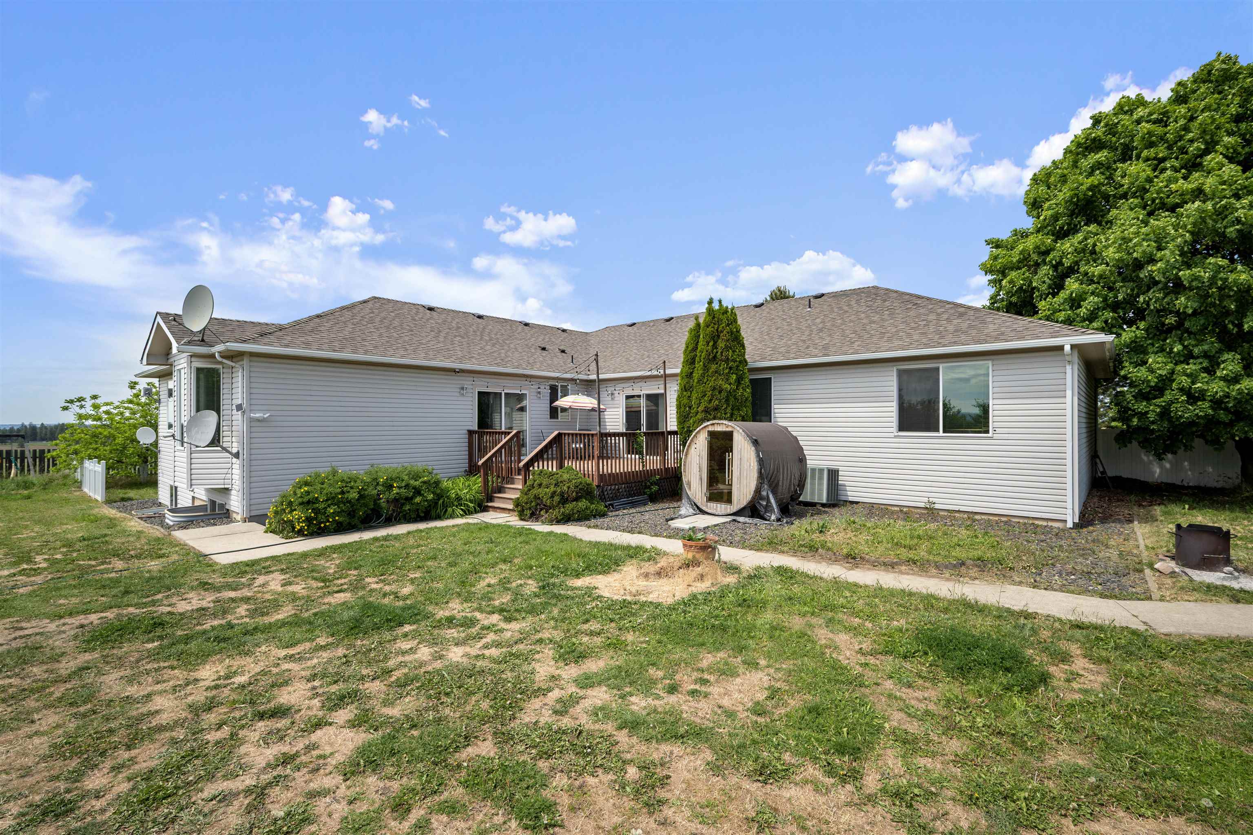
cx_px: 626
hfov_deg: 96.7
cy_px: 418
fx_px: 557
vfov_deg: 73.7
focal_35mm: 16
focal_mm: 16
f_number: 8
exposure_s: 1/50
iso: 100
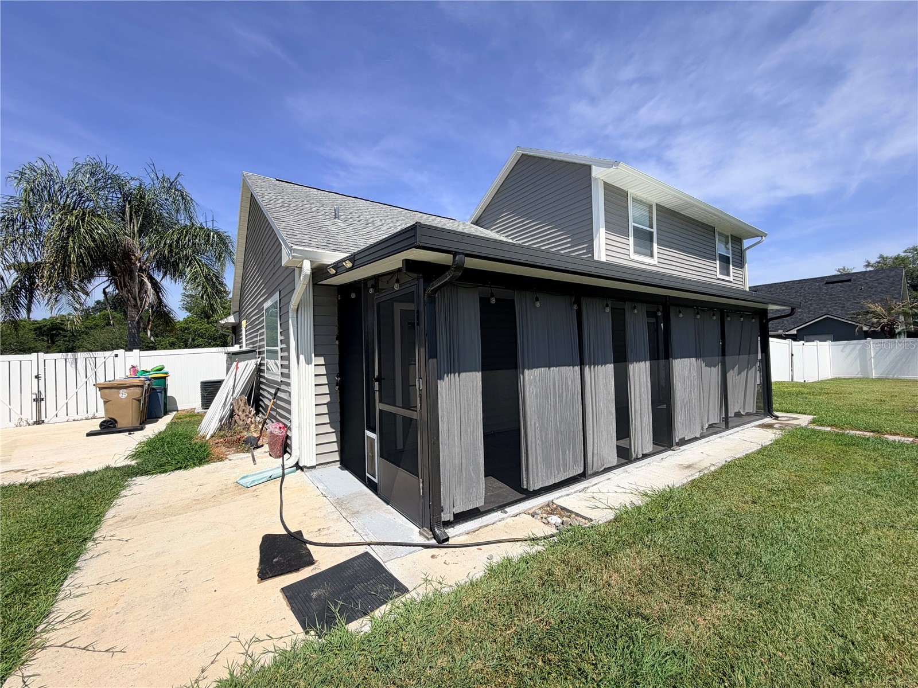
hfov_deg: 102.1
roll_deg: +1.9
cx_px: 459
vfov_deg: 85.7
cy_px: 344
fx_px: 371
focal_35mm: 14
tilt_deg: +2.6
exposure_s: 1/914
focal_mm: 2.22
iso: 20
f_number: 2.2
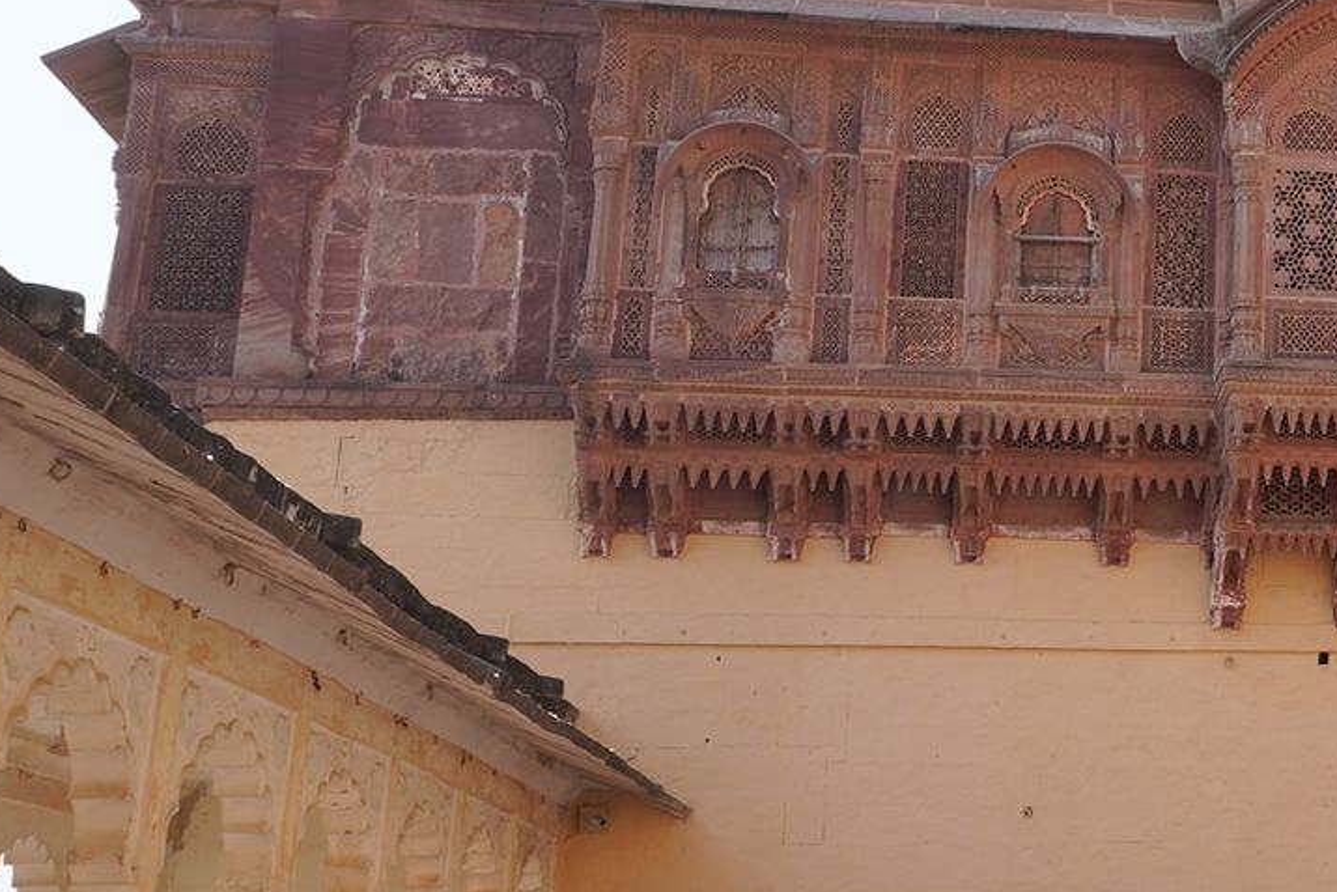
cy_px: 271
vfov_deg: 20.2
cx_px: 1630
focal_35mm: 67
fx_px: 2489
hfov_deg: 26.5
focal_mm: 24
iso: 100
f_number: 10
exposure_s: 1/100
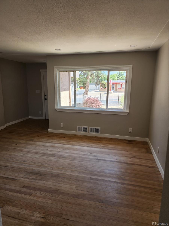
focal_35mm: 23
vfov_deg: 73.9
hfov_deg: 58.9
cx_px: 84
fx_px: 150
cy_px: 113
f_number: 1.8
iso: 50
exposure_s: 1/180
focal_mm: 6.4
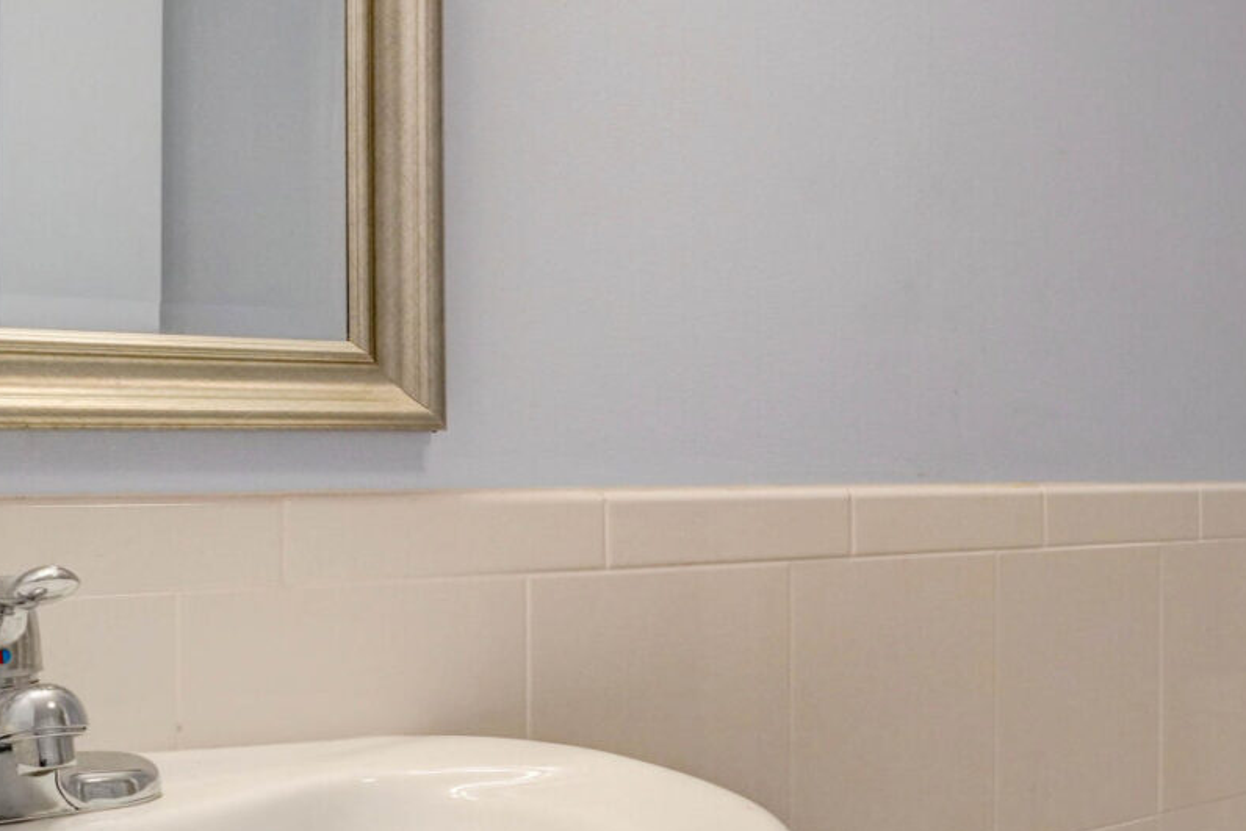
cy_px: 484
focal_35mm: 45
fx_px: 1558
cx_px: 1168
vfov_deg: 29.8
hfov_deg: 39.7
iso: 640
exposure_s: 1/40
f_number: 7.1
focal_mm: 14
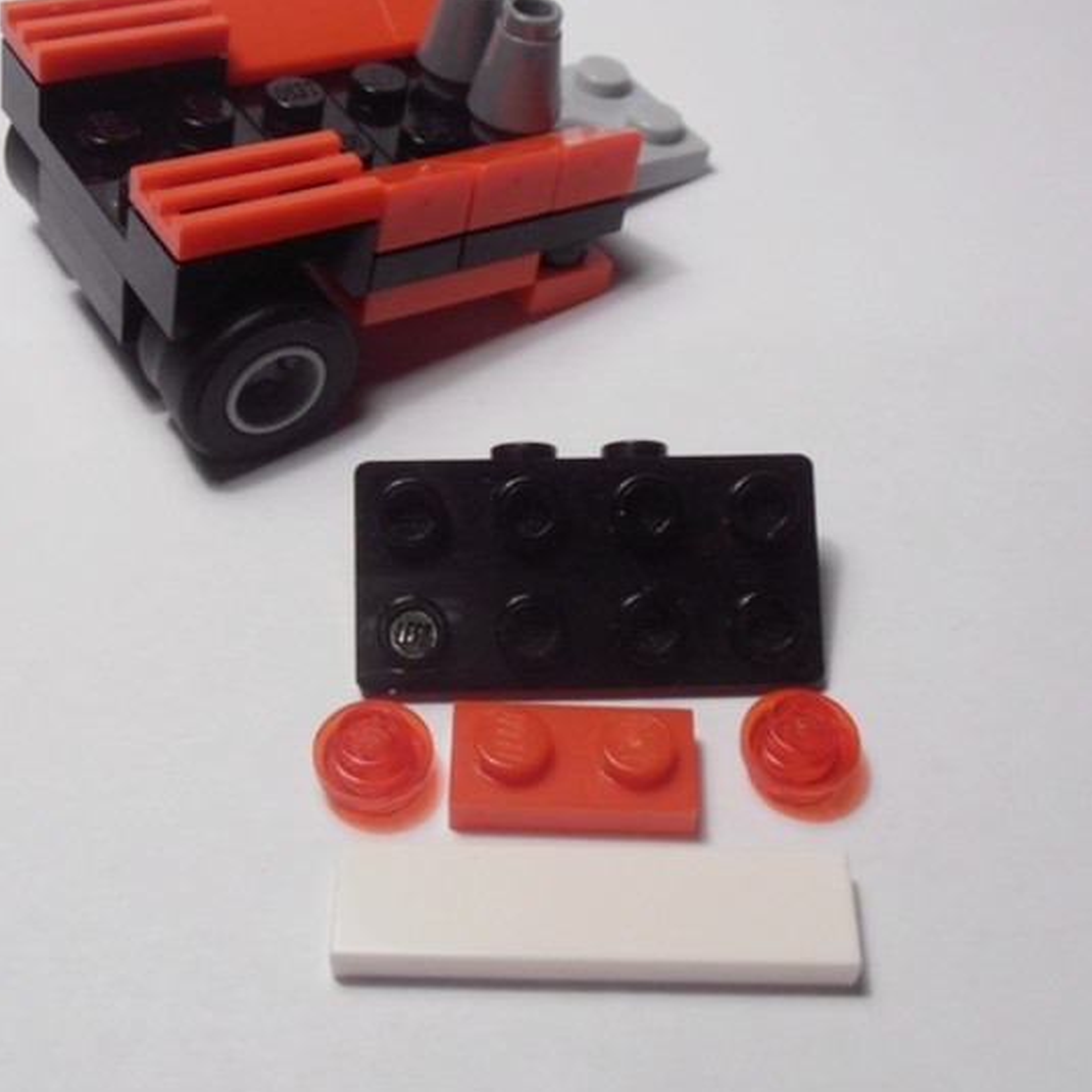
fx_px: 1963
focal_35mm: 55
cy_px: 454
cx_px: 494
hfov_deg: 31.1
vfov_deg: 31.0
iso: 80
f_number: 3.9
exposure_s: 1/60
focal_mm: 6.61
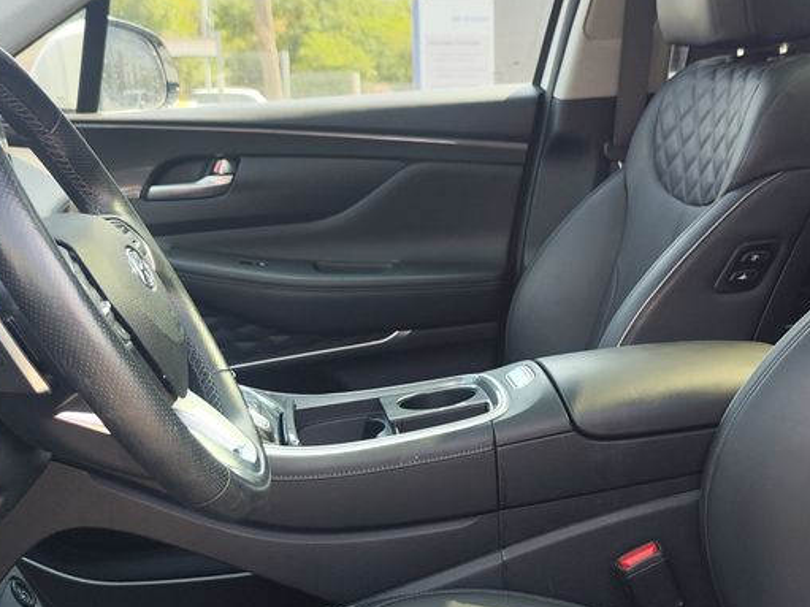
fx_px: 1263
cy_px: 390
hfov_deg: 35.4
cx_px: 496
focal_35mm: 54
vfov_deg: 26.9
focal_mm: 7.01
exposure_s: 1/177
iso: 50
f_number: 1.69
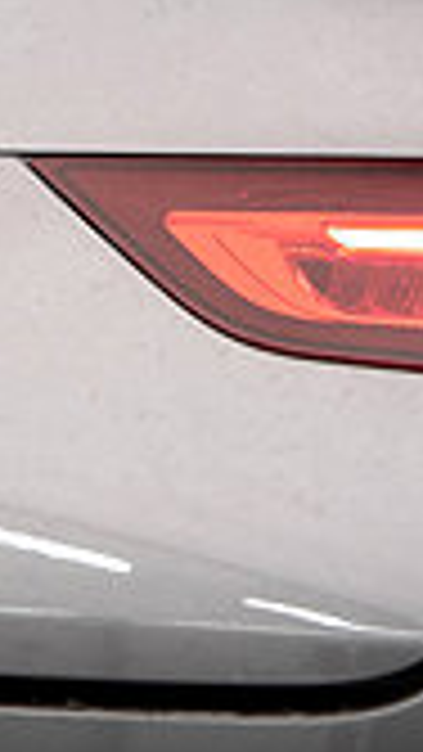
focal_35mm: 238
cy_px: -54
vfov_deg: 9.0
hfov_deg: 5.1
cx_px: -115
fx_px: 4743
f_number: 4
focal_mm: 62
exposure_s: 1/160
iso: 2000
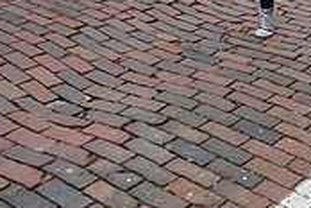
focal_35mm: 80
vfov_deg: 15.5
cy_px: -117
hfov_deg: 25.0
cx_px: 241
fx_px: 691
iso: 1000
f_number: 4
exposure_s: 1/1600
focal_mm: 24
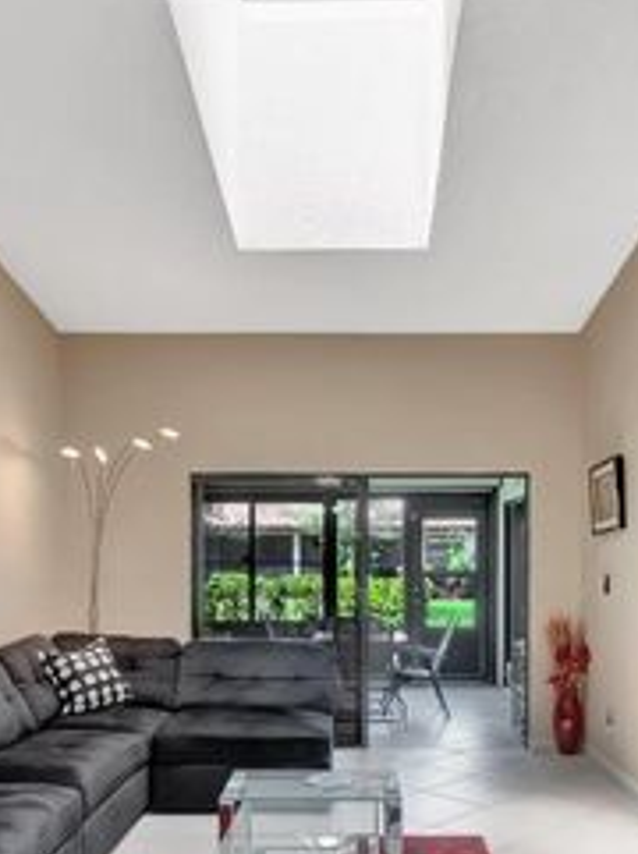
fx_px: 739
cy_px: 571
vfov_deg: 58.7
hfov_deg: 46.6
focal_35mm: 30
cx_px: 358
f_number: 8
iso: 1100
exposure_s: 1/25
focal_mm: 10
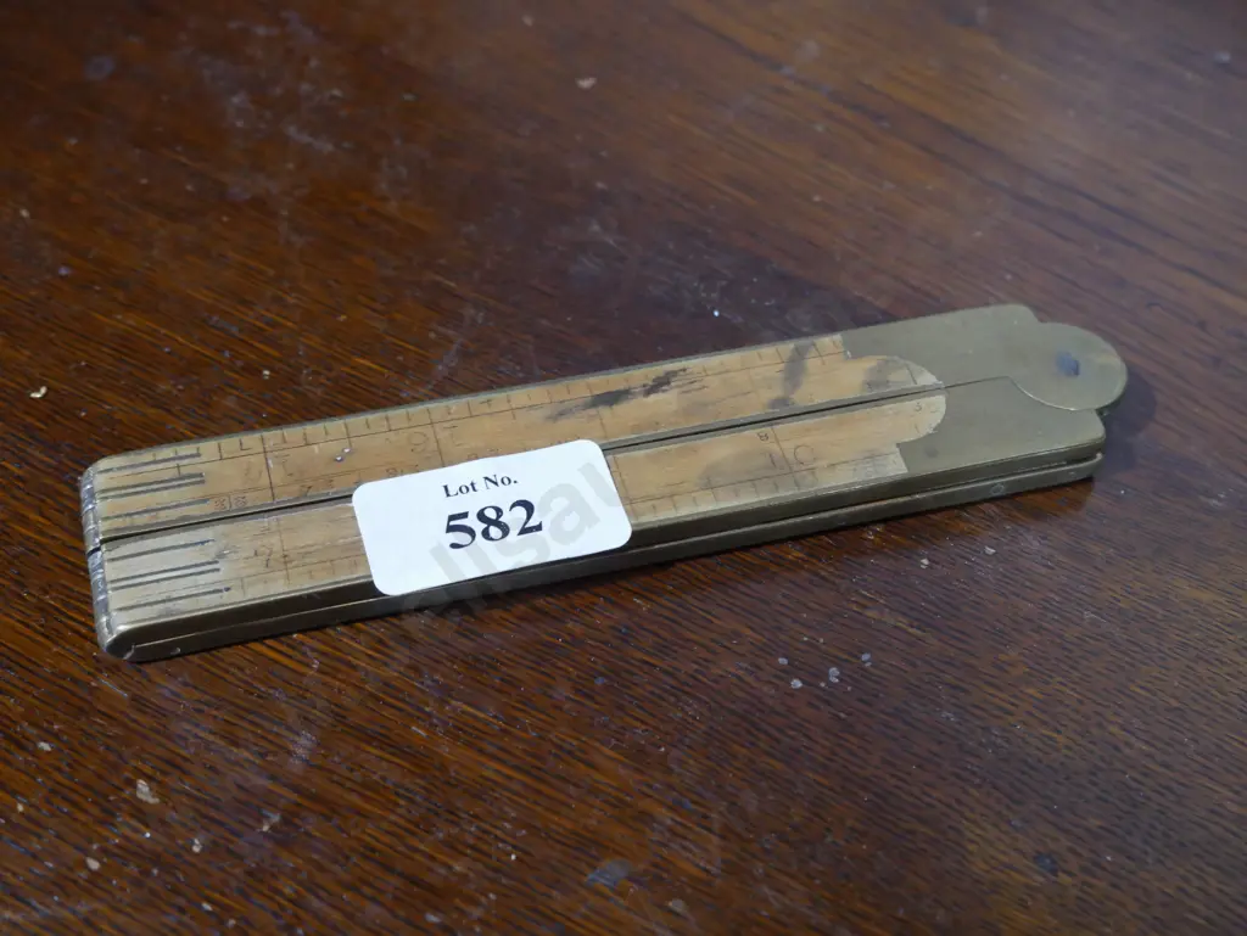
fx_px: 1802
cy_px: 468
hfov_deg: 38.2
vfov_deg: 29.1
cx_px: 624
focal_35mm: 50
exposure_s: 1/60
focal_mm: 25
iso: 1250
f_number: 5.3
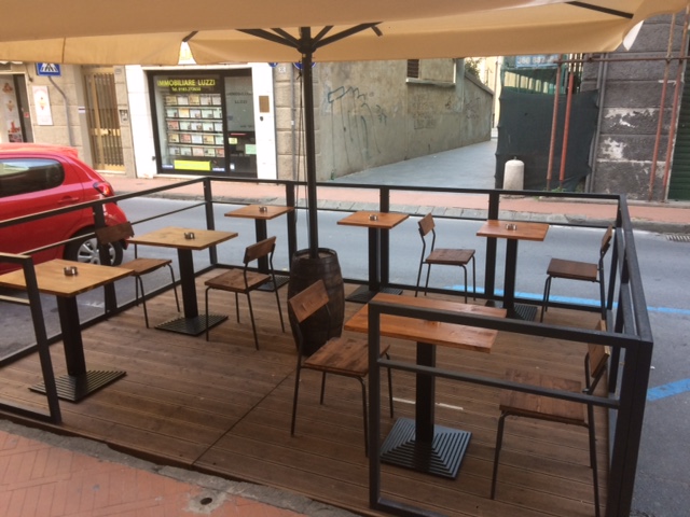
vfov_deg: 48.2
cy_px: 258
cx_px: 345
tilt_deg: -16.6
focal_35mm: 29
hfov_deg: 61.7
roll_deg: +1.4
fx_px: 578
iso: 50
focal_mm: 4.15
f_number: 2.2
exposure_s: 1/33
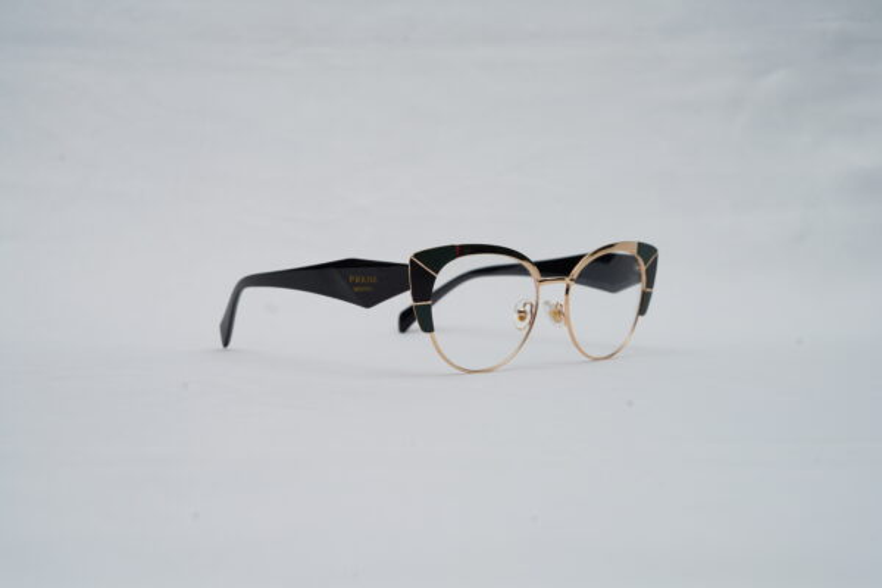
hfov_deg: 39.6
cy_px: 294
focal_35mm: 50
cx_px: 441
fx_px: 1225
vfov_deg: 27.0
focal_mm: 50
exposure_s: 1/160
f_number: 9
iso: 100
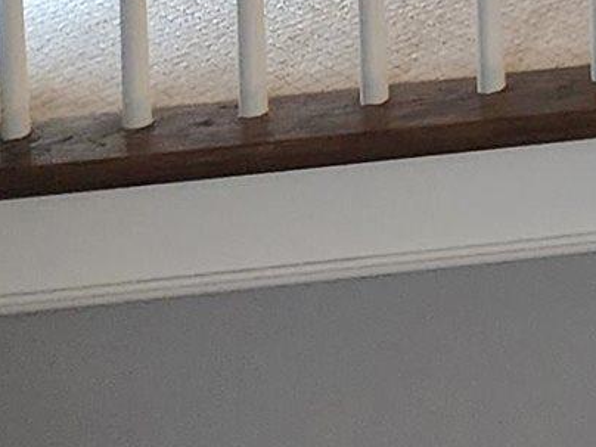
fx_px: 3013
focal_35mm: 175
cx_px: 2074
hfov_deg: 8.4
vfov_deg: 7.0
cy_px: -1146
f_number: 1.8
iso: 250
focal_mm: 6.4
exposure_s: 1/120
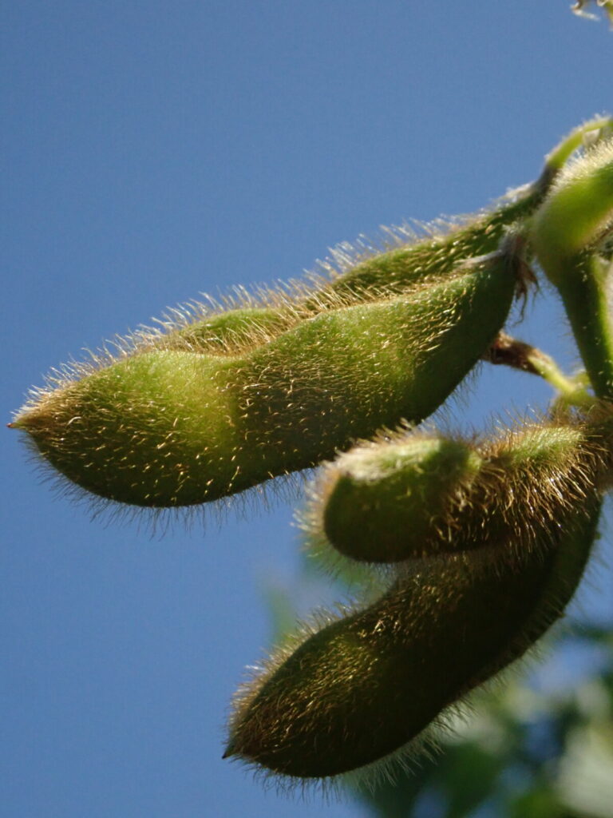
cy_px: 409
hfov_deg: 16.2
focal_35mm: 91
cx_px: 306
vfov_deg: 21.5
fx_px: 2149
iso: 1000
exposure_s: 1/400
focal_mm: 16.48
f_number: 18
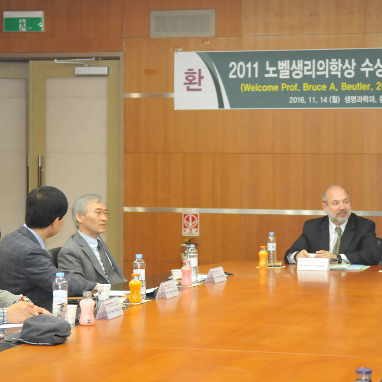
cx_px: 231
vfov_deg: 17.9
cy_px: 189
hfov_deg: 17.9
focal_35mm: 97
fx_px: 1211
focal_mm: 50
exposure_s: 1/60
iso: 1600
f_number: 2.8
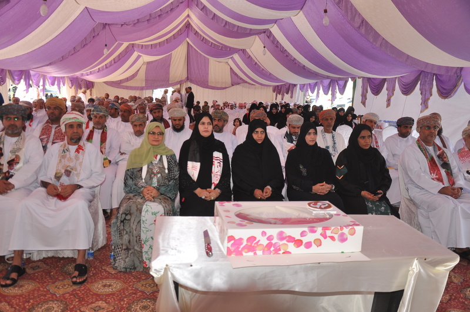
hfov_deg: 59.6
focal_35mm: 32
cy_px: 156
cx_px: 235
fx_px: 411
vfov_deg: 41.6
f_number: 3.8
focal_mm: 21
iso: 200
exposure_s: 1/200
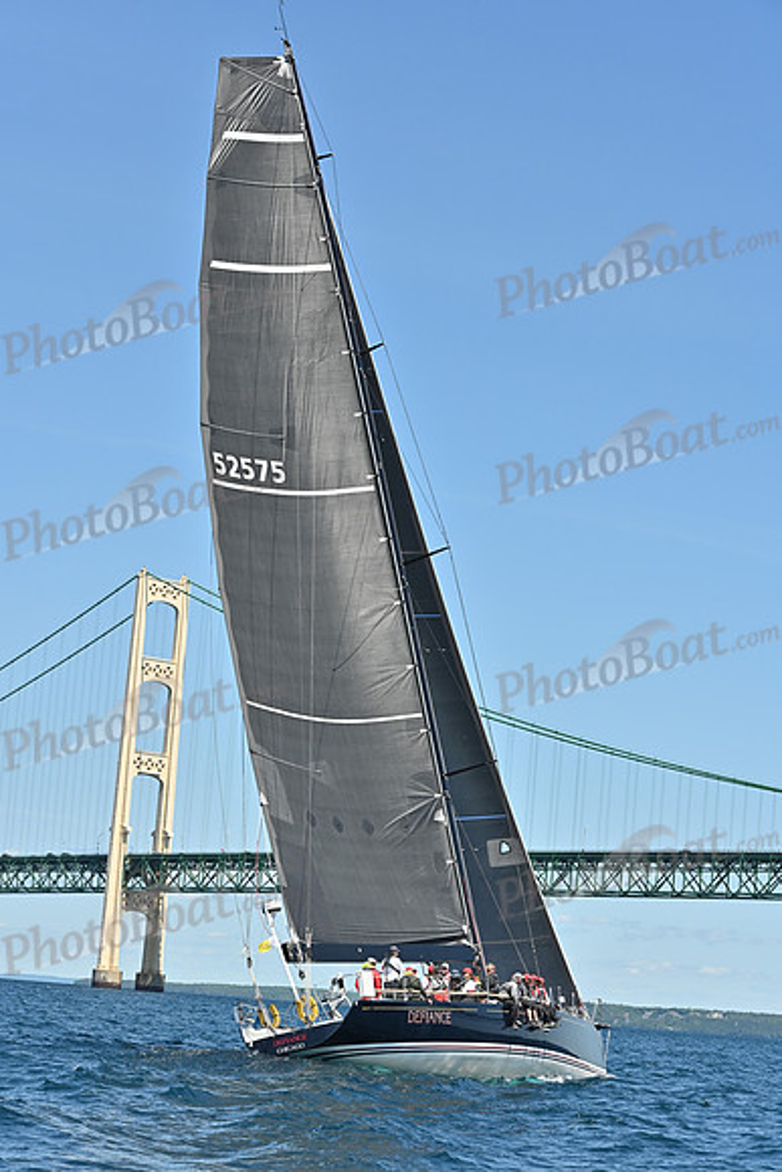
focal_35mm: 90
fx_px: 2931
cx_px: 391
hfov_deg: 15.2
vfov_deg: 22.6
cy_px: 586
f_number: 8
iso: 320
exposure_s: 1/1000
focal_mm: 90
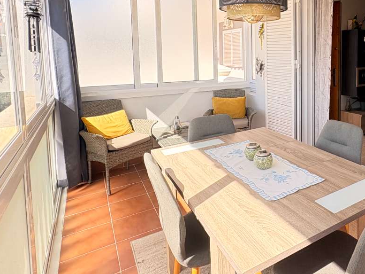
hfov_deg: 61.3
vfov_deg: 49.6
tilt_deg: -2.7
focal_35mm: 27
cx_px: 279
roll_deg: +1.2
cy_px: 74
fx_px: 285
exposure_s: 1/286
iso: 64
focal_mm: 2.22
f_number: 2.2
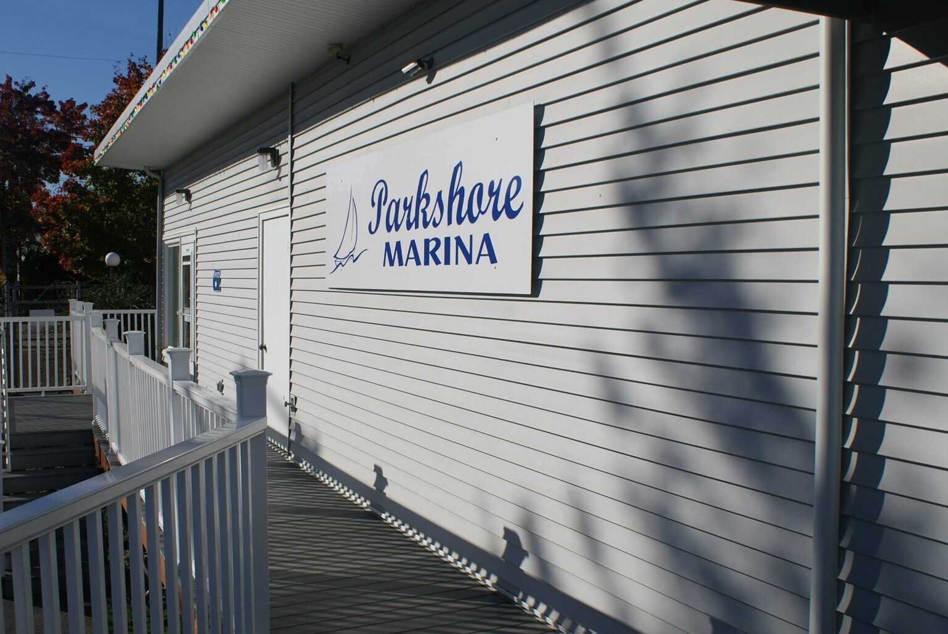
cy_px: 339
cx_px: 438
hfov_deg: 57.1
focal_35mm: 33
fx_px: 870
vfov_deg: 40.0
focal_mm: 20
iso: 100
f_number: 10
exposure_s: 1/500
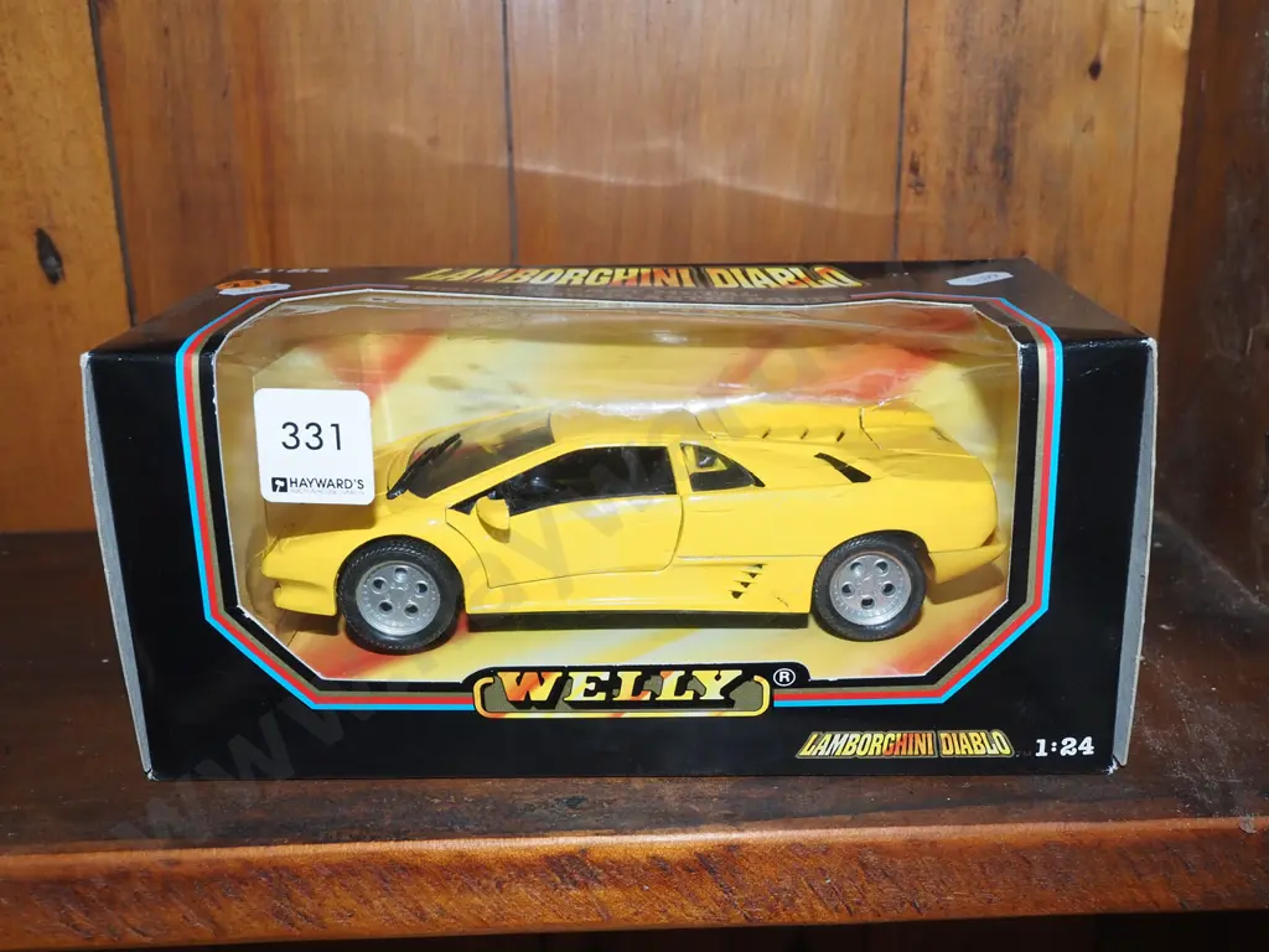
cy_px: 476
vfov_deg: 41.8
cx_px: 634
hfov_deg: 54.0
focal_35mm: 34
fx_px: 1246
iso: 1000
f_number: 5.6
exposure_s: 1/60
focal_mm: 17
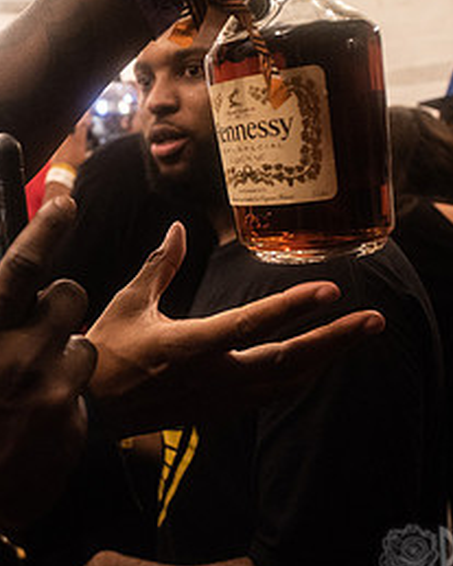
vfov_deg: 43.1
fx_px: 704
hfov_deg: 32.9
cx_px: 4
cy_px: 180
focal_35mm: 42
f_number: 3.5
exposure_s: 1/160
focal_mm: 20
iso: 2000
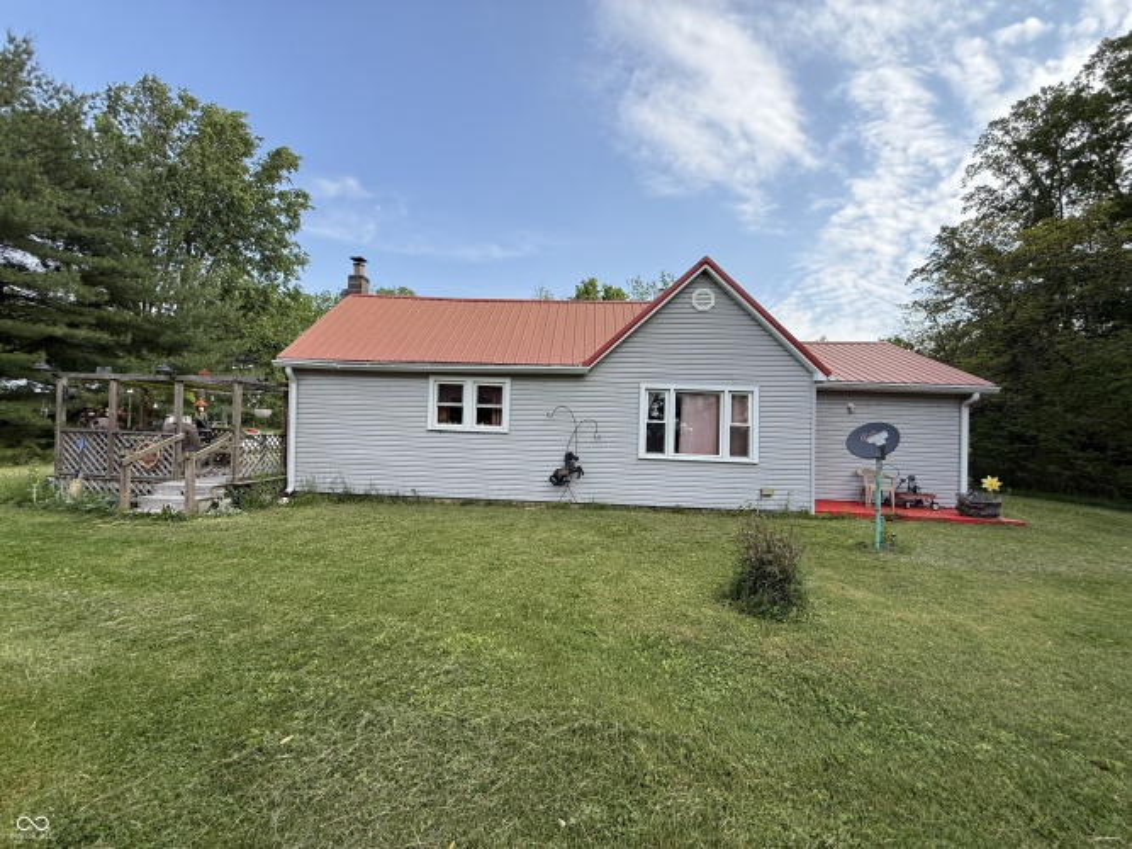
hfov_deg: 102.1
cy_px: 424
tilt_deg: +3.1
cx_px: 566
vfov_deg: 85.7
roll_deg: -2.6
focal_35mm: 14
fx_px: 458
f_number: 2.2
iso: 64
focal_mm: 2.22
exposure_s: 1/1087
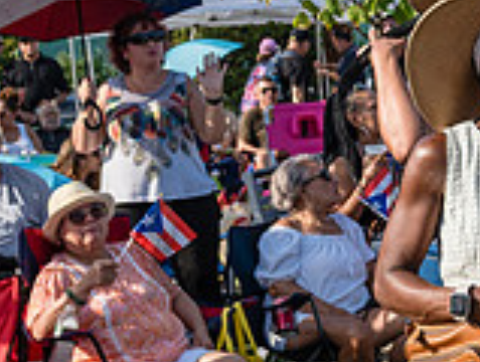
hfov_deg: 16.0
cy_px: 101
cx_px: 549
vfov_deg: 12.5
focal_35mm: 119
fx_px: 1654
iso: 250
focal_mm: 34
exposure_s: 1/1000
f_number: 5
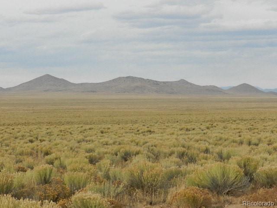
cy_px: 104
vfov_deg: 12.9
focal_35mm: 115
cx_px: 138
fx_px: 920
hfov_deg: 17.1
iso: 160
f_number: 4.8
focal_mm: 20.5
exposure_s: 1/50
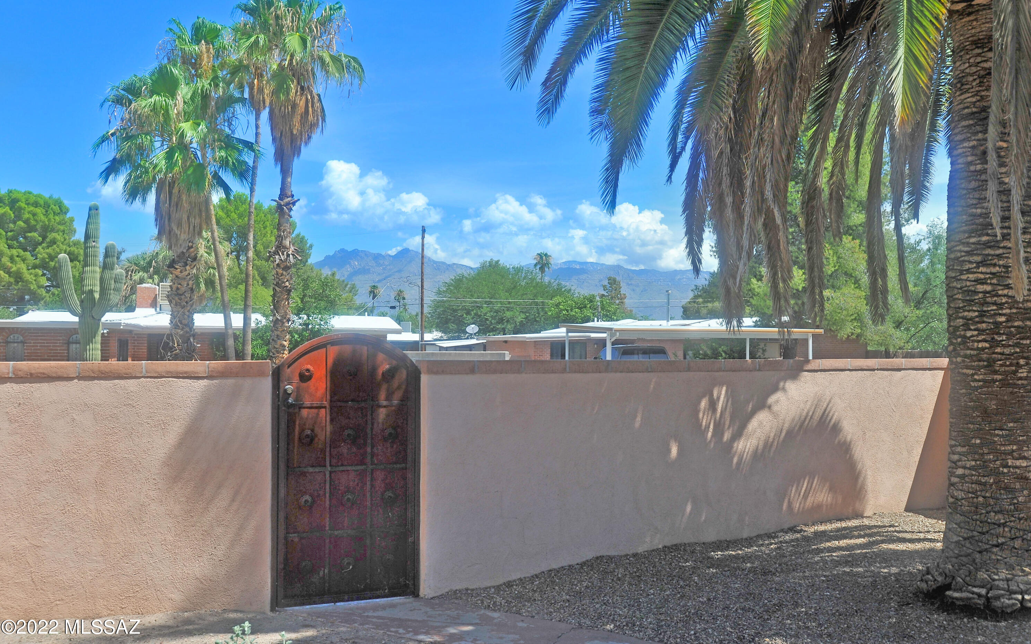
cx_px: 520
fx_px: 1012
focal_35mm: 36
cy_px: 312
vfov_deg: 35.3
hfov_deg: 54.0
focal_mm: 35
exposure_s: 1/320
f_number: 11
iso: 320
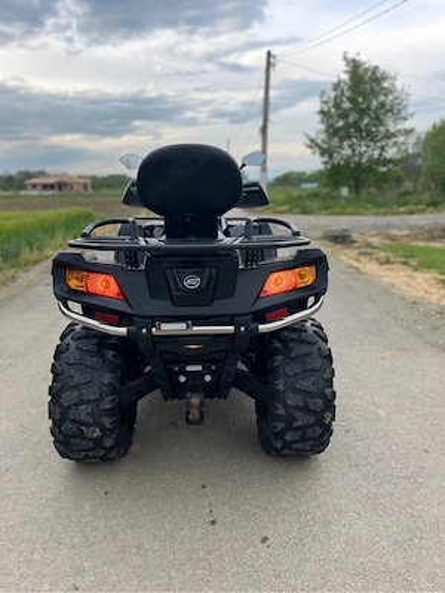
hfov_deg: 53.1
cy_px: 296
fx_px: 446
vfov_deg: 67.3
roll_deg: +2.3
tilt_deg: -14.6
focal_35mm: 26
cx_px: 222
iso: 50
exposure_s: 1/349
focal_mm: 5.1
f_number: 1.6
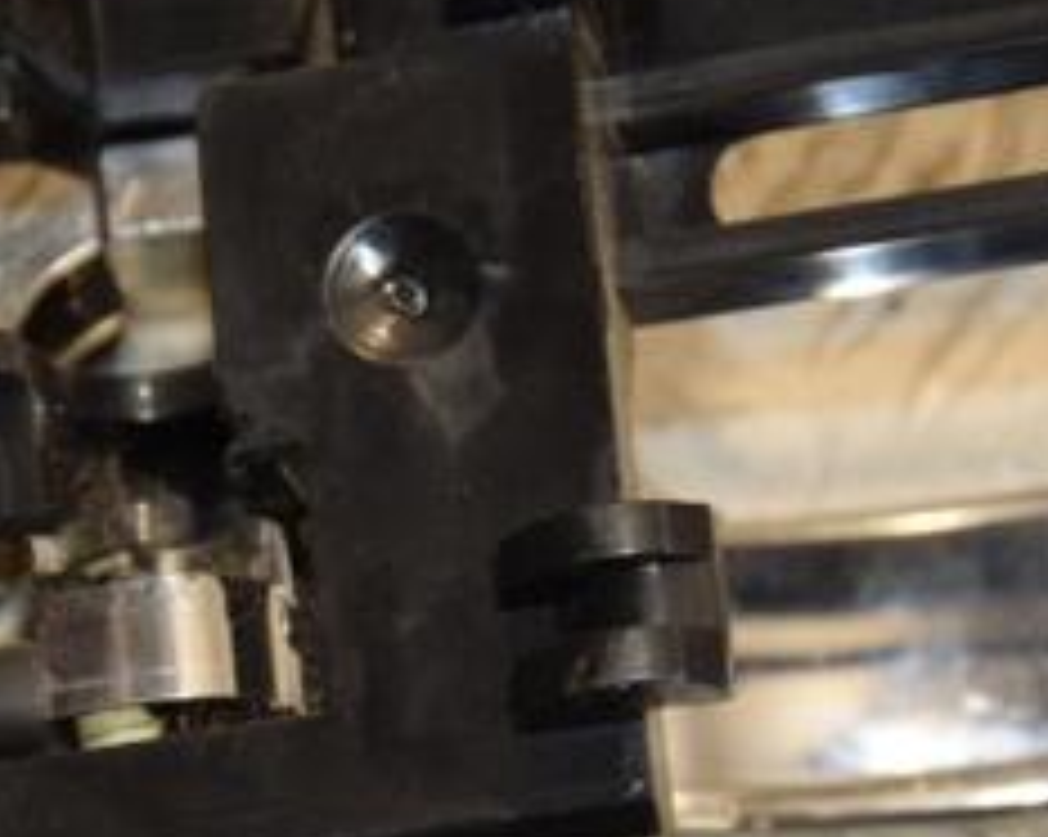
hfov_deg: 6.7
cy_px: 468
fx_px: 8987
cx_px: 337
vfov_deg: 5.3
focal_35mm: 290
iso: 800
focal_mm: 80
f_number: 5.6
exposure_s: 1/200
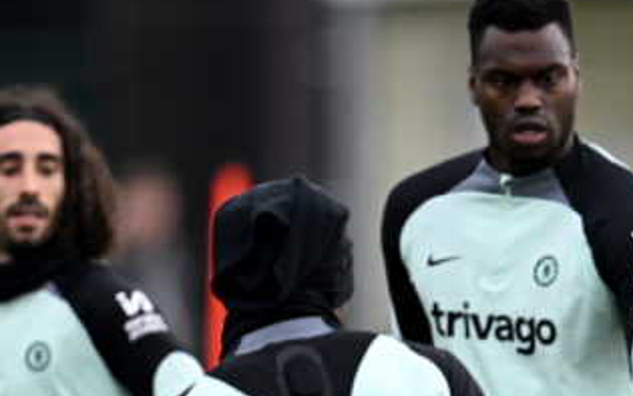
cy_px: 621
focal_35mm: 1477
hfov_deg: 1.4
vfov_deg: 0.9
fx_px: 25485
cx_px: 808
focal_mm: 400
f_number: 2.8
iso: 400
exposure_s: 1/2000
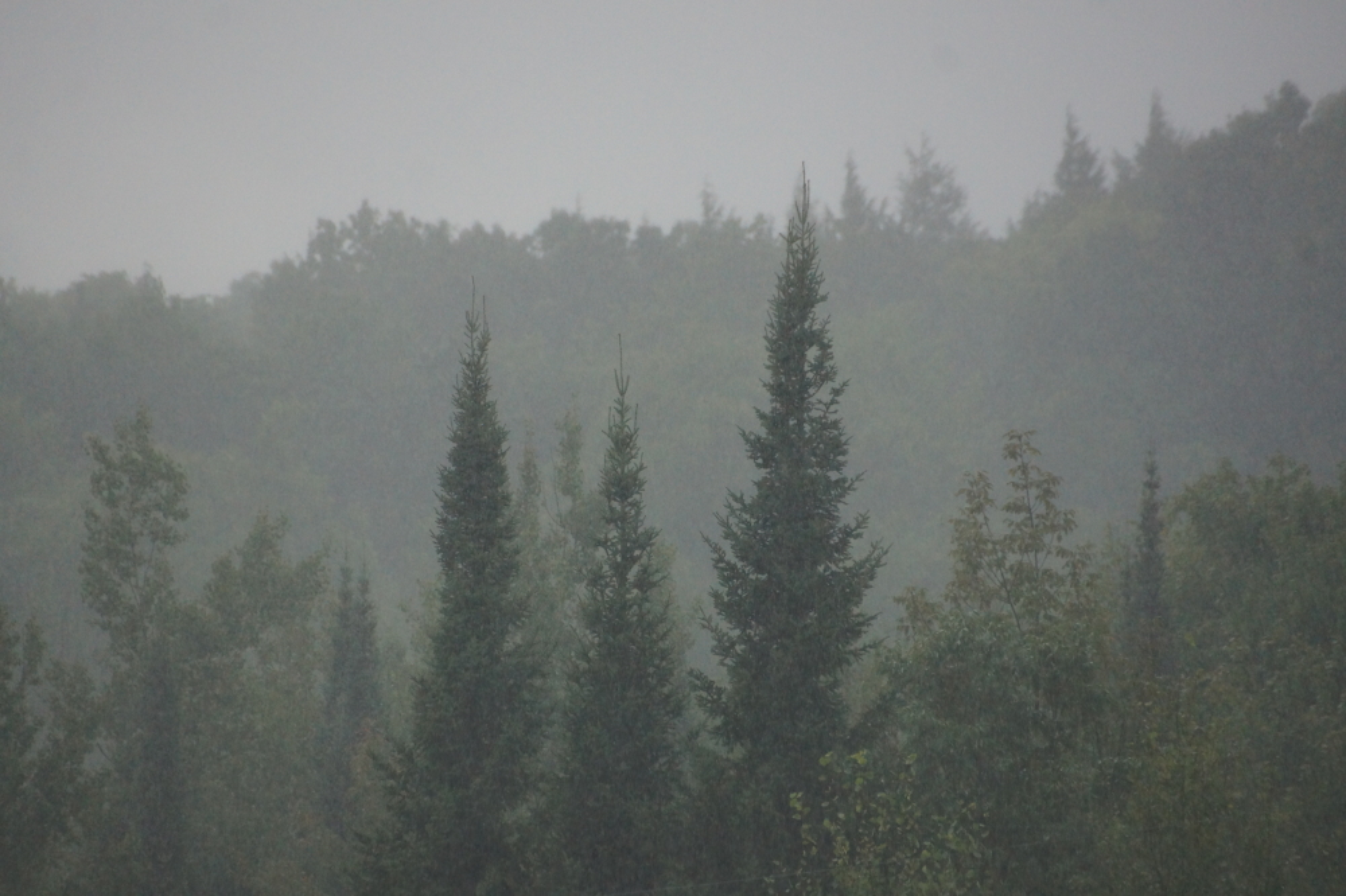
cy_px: 448
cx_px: 673
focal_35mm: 345
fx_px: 12894
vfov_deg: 4.0
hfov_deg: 6.0
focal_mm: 230
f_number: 6.3
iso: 1000
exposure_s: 1/400
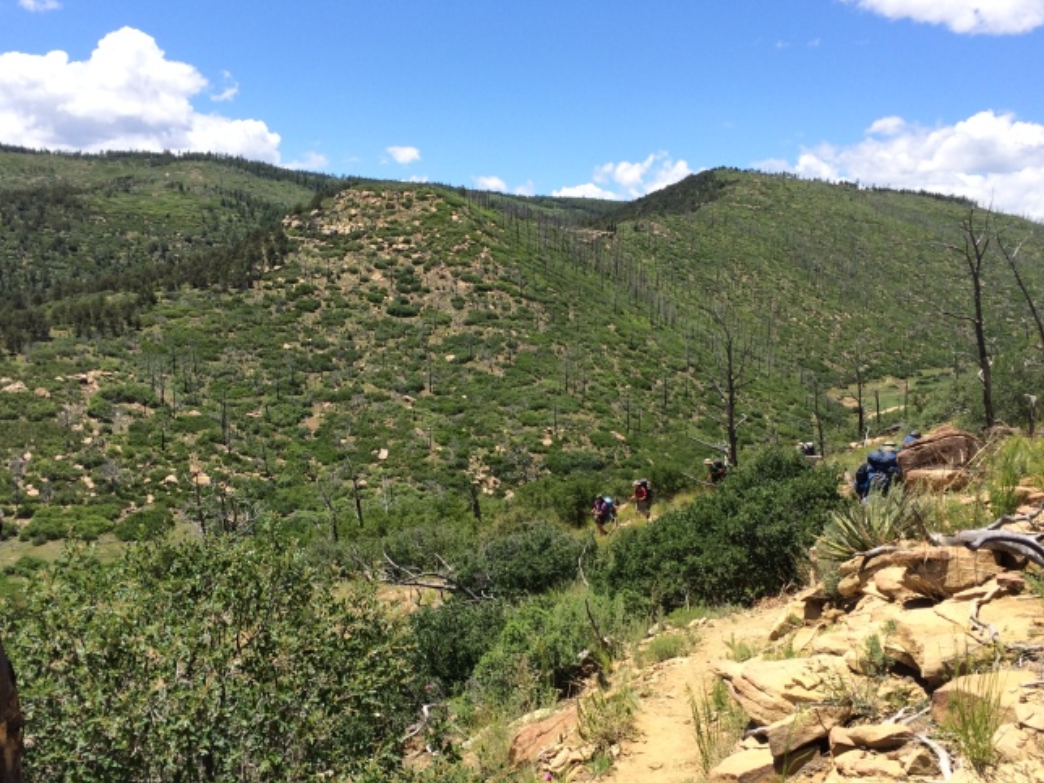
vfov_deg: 39.5
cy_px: 472
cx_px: 532
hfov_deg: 51.4
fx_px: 1086
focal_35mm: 36
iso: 32
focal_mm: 4.15
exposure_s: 1/1368
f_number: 2.2
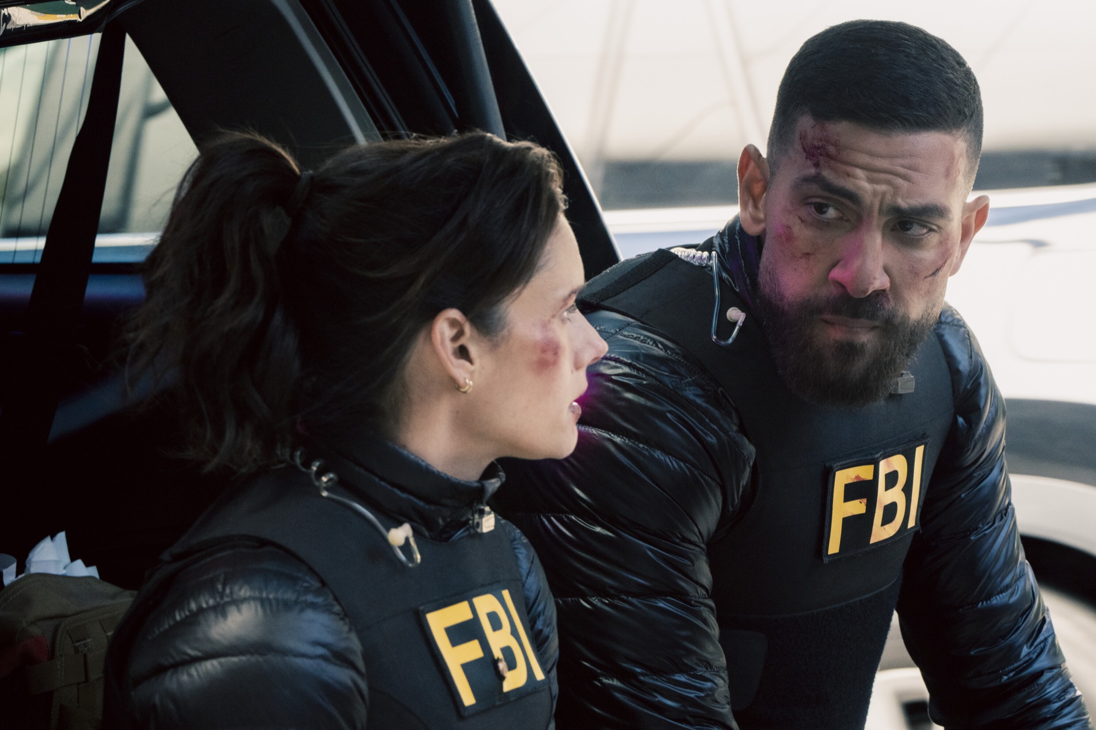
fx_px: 5327
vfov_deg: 7.8
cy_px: 365
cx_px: 548
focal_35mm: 175
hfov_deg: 11.7
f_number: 11
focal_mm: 175
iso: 5000
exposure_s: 1/160
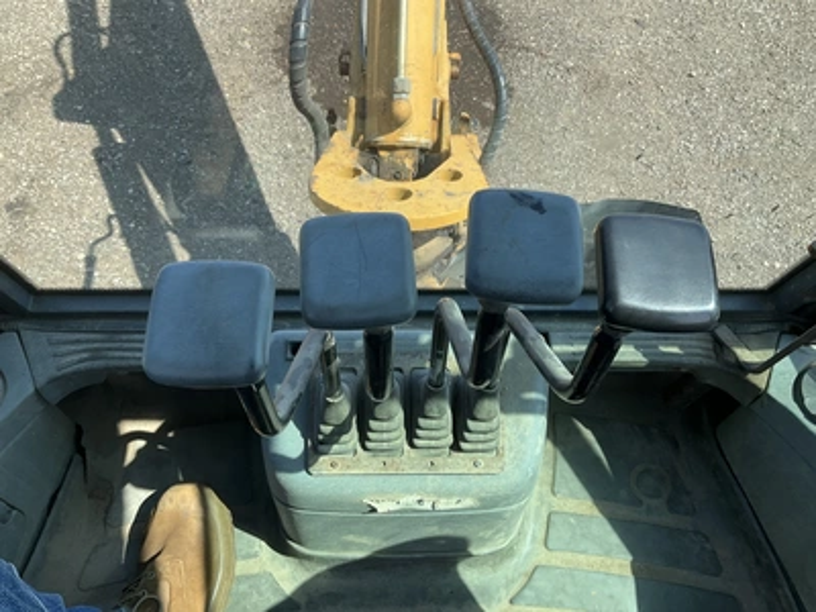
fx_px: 684
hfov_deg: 61.7
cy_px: 306
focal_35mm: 29
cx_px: 408
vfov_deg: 48.2
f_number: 1.8
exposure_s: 1/478
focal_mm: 3
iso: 25
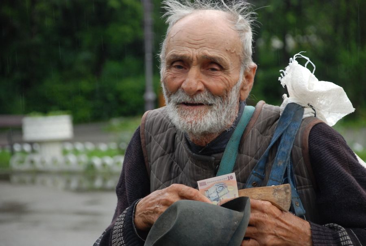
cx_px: 183
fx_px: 1452
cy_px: 123
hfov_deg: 14.4
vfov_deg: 9.7
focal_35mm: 142
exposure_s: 1/125
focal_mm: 95
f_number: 5.6
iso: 500
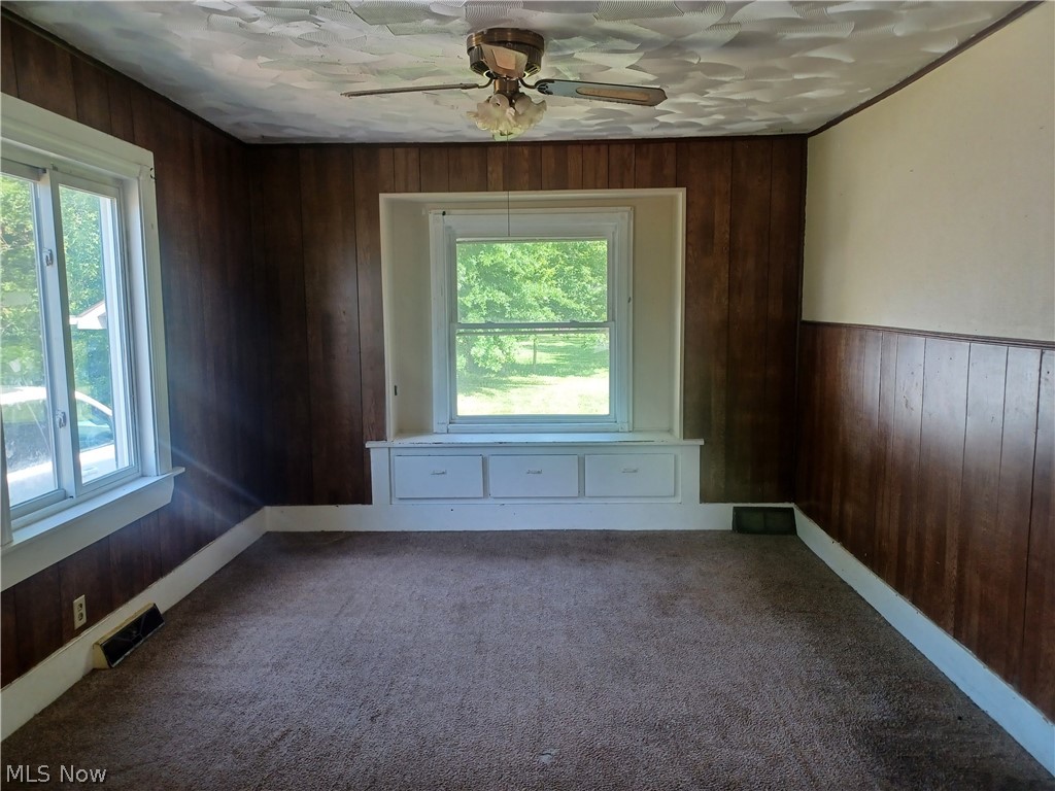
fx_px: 762
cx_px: 528
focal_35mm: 25
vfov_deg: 54.9
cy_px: 396
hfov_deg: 69.4
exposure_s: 1/60
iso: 160
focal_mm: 4.6
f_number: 1.8
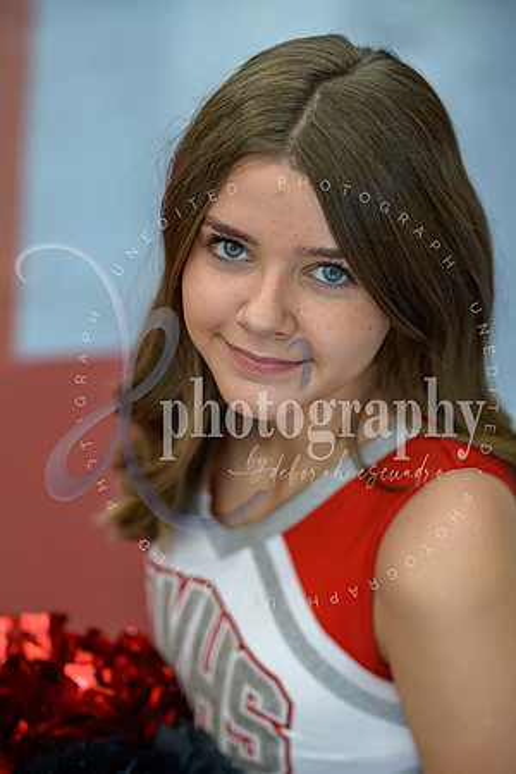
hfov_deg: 19.5
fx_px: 1505
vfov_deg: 28.8
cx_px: 258
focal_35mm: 70
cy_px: 387
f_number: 2.8
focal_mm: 70
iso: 250
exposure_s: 1/125
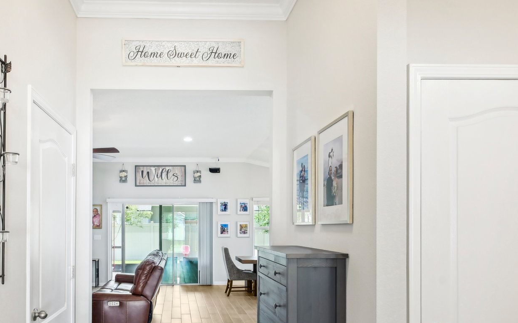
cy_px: 225
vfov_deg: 43.9
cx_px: 186
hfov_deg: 65.5
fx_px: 393
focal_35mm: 28
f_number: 8
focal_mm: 16.5
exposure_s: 1/10
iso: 400
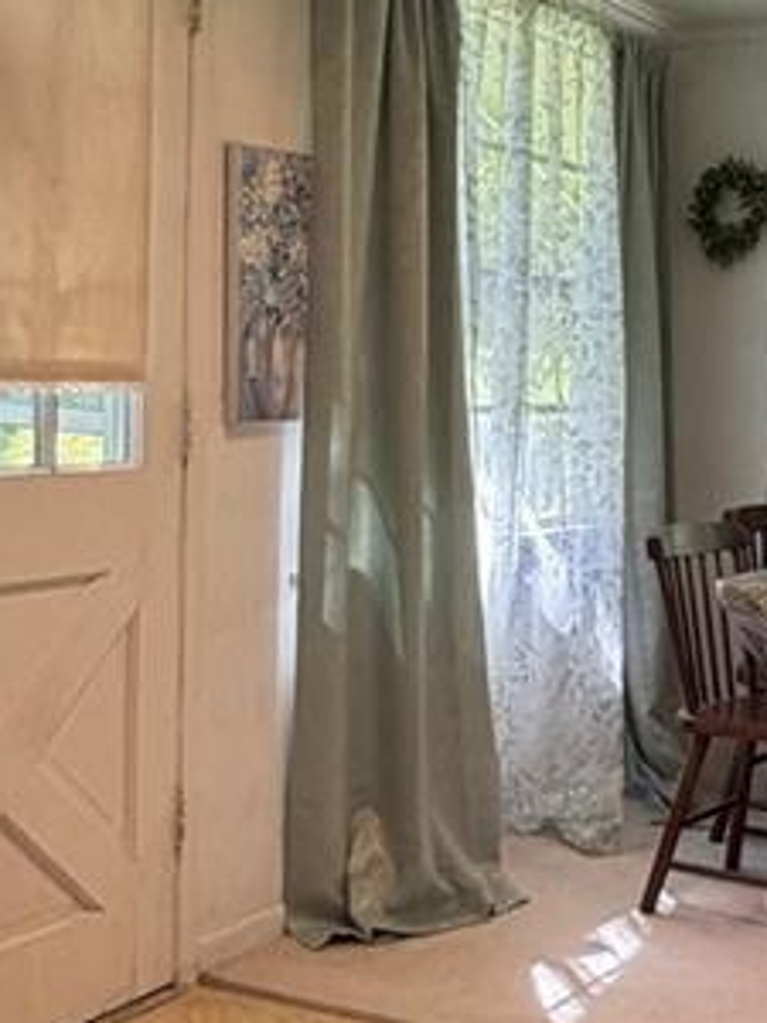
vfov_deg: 34.3
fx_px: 1654
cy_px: 573
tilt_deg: -6.8
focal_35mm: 56
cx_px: 576
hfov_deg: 25.8
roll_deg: -2.1
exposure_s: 1/121
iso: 200
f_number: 2.2
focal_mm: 2.22
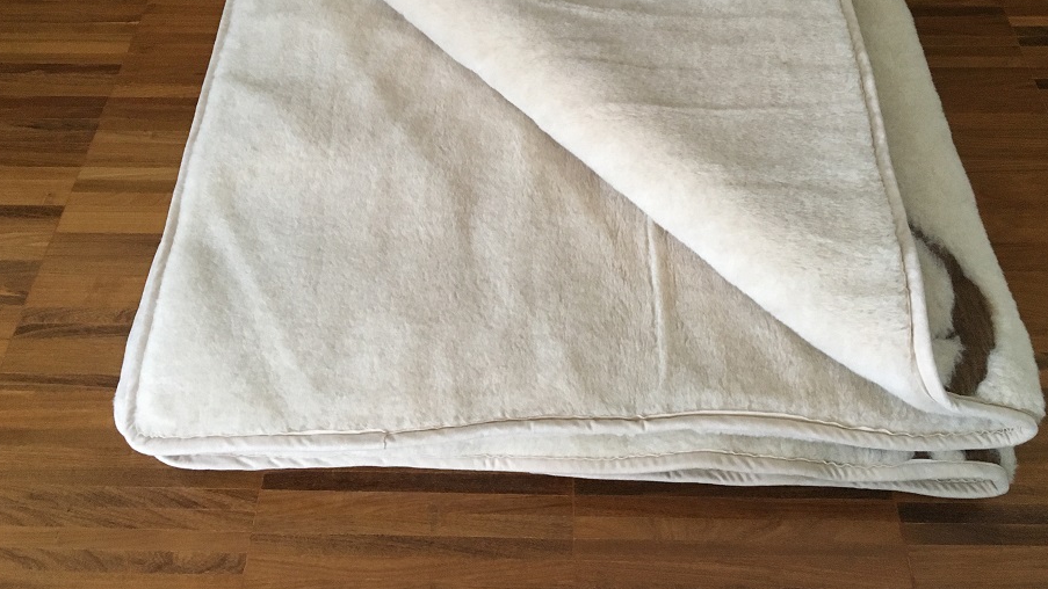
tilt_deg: -51.2
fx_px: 973
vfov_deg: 33.2
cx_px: 530
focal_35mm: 35
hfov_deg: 56.6
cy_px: 169
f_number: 2.2
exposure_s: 1/25
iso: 200
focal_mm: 4.15
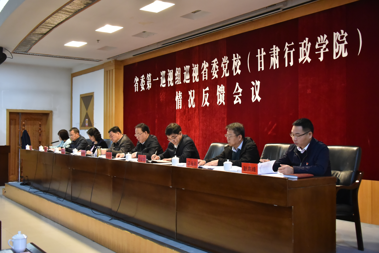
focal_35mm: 40
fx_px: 421
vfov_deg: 33.4
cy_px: 126
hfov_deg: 48.5
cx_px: 190
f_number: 5
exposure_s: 1/160
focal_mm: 40
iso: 5000
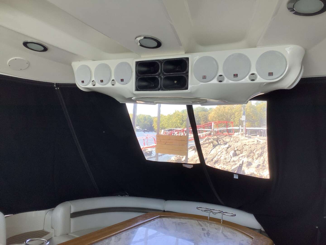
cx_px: 163
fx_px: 292
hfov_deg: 58.4
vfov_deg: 45.4
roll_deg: -2.5
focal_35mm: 31
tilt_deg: +2.1
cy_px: 122
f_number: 2.4
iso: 50
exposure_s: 1/120
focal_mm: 3.3
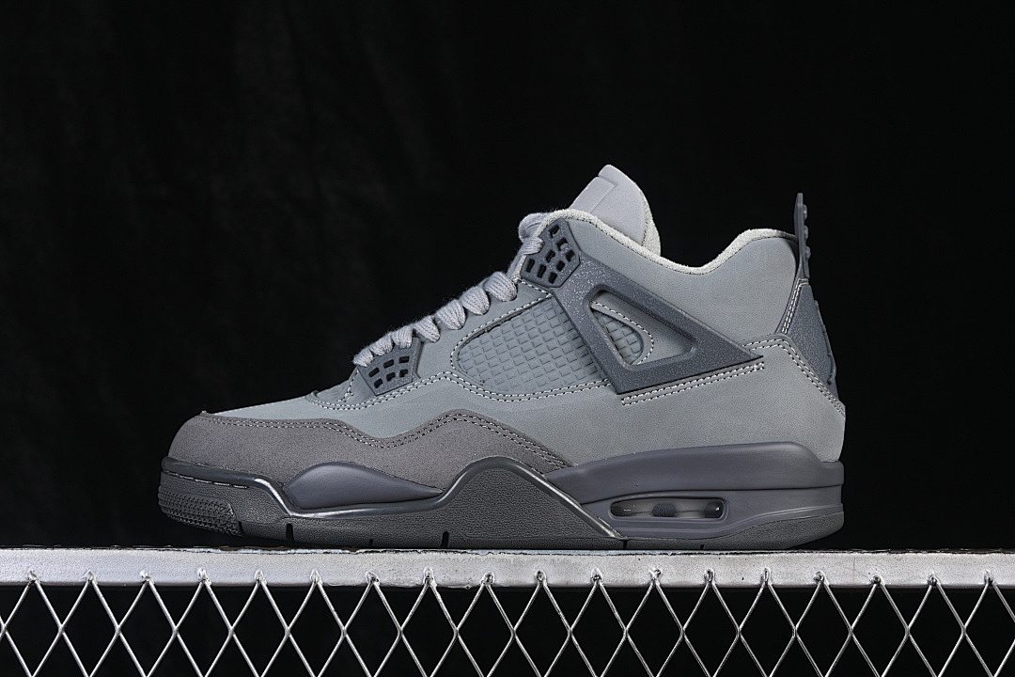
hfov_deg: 27.0
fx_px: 2114
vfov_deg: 18.2
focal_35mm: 75
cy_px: 338
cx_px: 508
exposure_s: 1/80
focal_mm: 50
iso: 160
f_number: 7.1
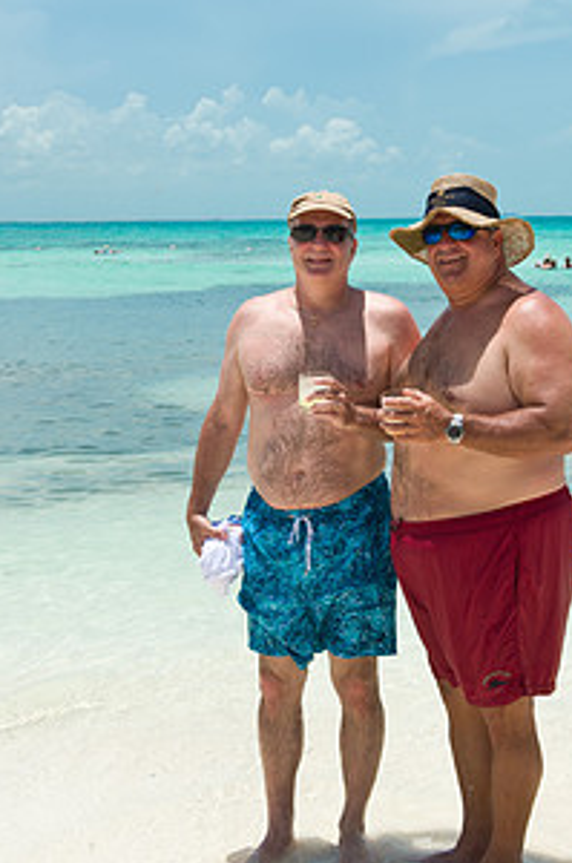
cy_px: 385
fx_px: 1507
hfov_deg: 21.5
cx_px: 332
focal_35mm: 63
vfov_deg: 31.9
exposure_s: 1/200
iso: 200
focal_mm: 42
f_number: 16
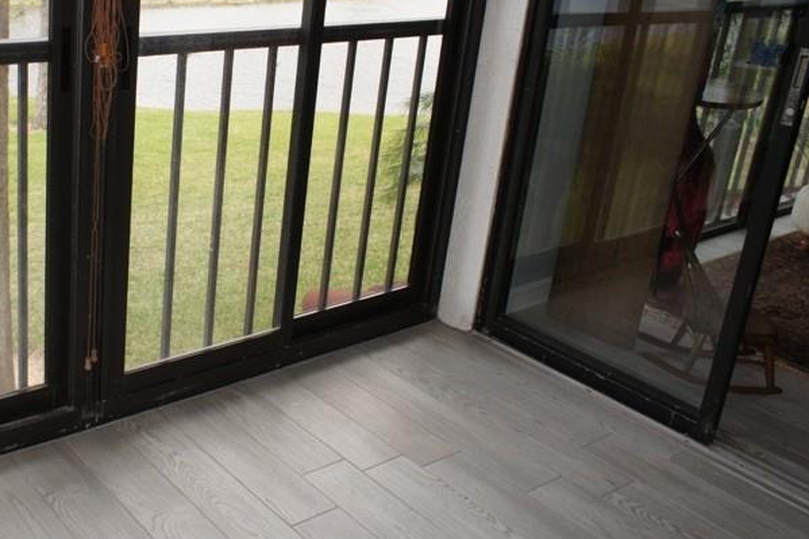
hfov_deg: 45.3
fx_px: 921
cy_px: 190
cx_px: 173
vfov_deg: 32.4
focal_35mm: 41
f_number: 6.3
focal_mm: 16
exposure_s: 1/80
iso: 200
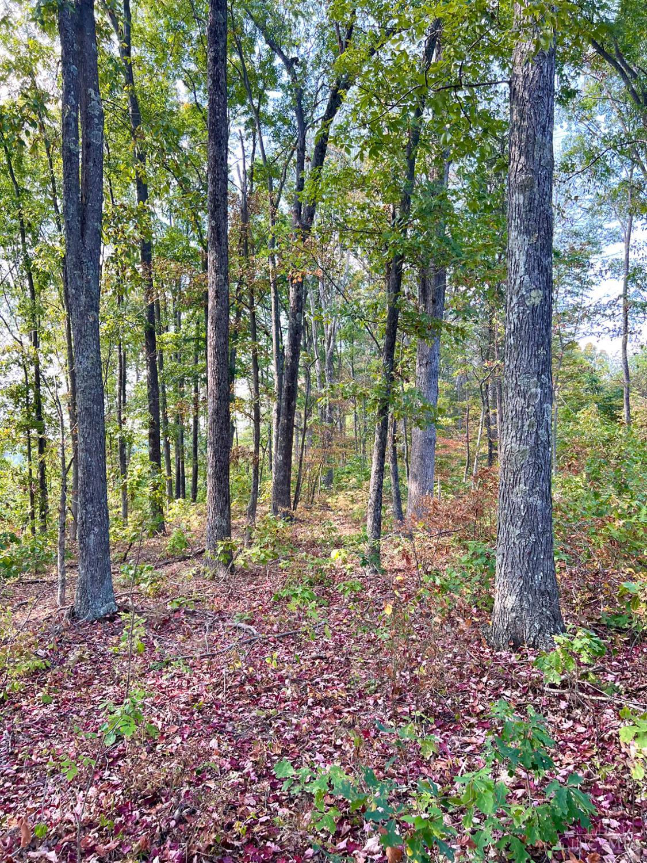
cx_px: 324
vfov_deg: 67.3
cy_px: 432
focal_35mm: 26
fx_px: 648
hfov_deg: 53.1
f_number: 1.5
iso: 40
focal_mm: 5.7
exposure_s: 1/184
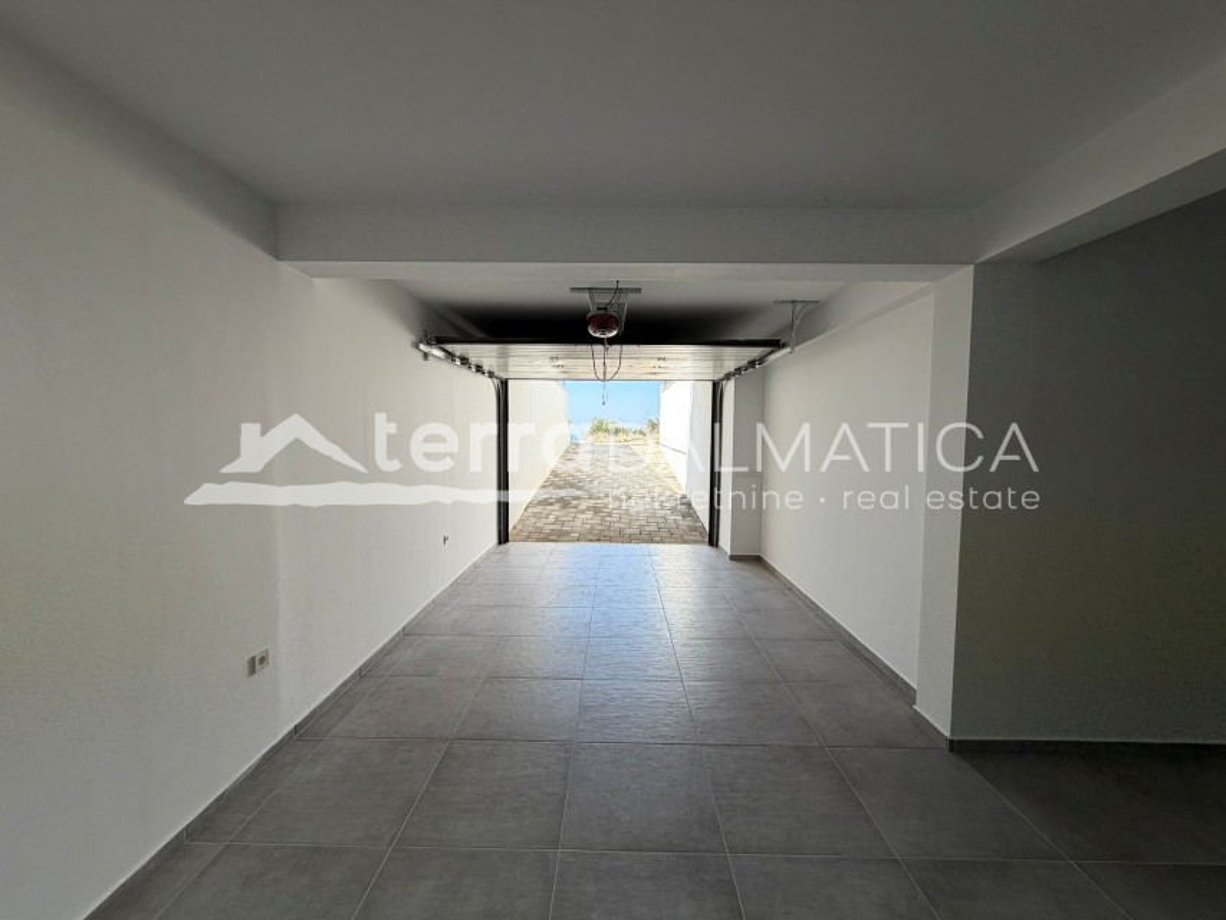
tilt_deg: -3.4
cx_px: 613
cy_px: 460
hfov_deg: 102.1
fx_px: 496
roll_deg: +1.1
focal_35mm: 14
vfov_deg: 85.7
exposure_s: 1/328
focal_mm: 2.22
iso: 50
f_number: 2.2
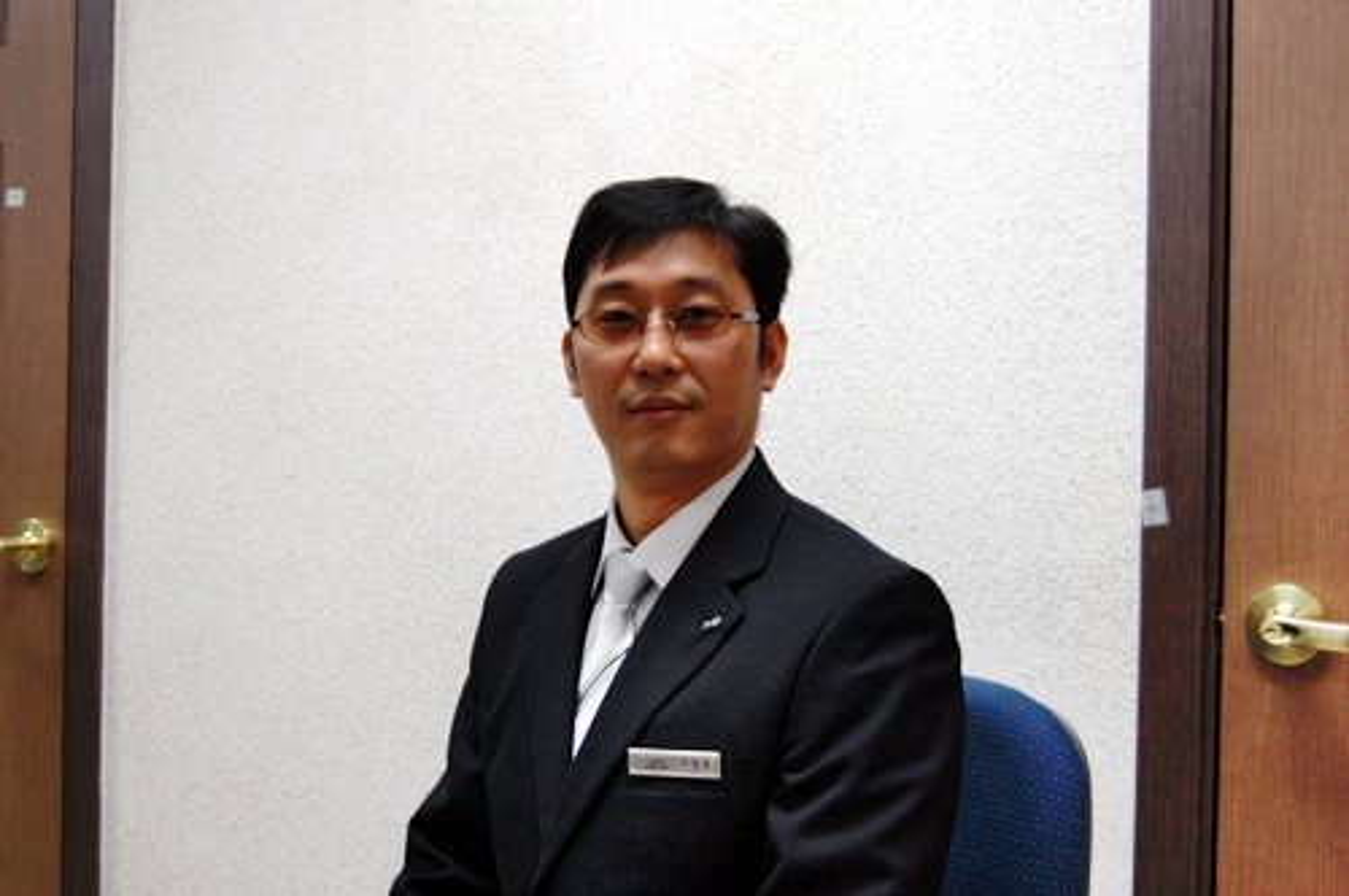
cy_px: 448
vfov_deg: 29.8
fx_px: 1684
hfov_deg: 43.7
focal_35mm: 45
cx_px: 674
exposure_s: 1/100
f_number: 4.2
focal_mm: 30
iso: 800
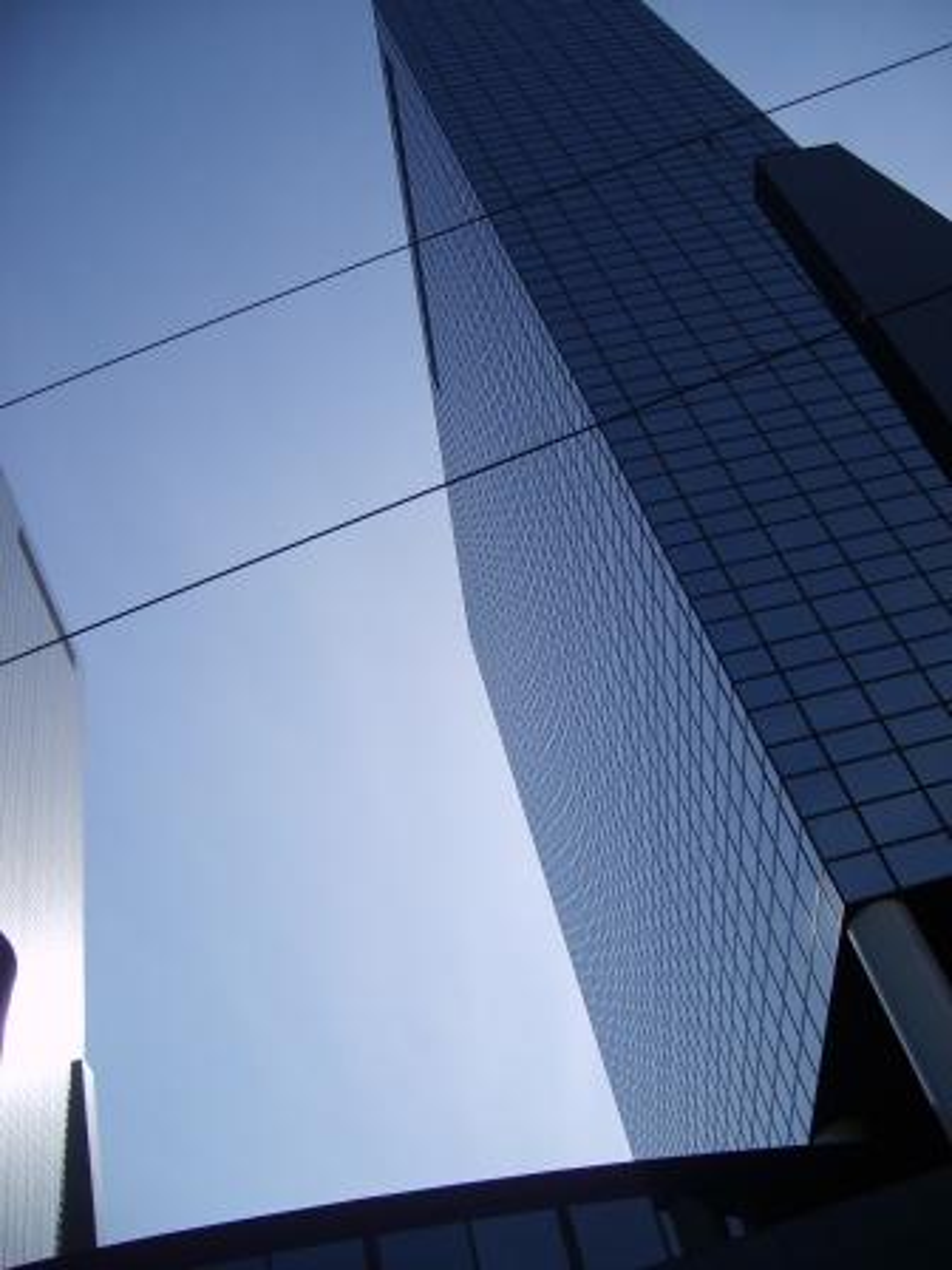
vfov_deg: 52.6
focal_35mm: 35
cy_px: 635
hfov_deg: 40.7
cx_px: 476
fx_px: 1283
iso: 50
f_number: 7.1
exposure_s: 1/250
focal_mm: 5.8
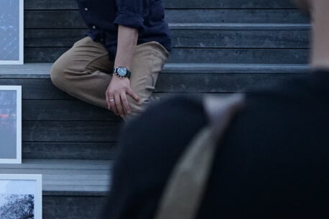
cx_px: -29
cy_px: 33
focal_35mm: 85
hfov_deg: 22.6
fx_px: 776
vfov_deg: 15.9
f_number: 4
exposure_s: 1/160
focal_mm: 38
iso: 4000
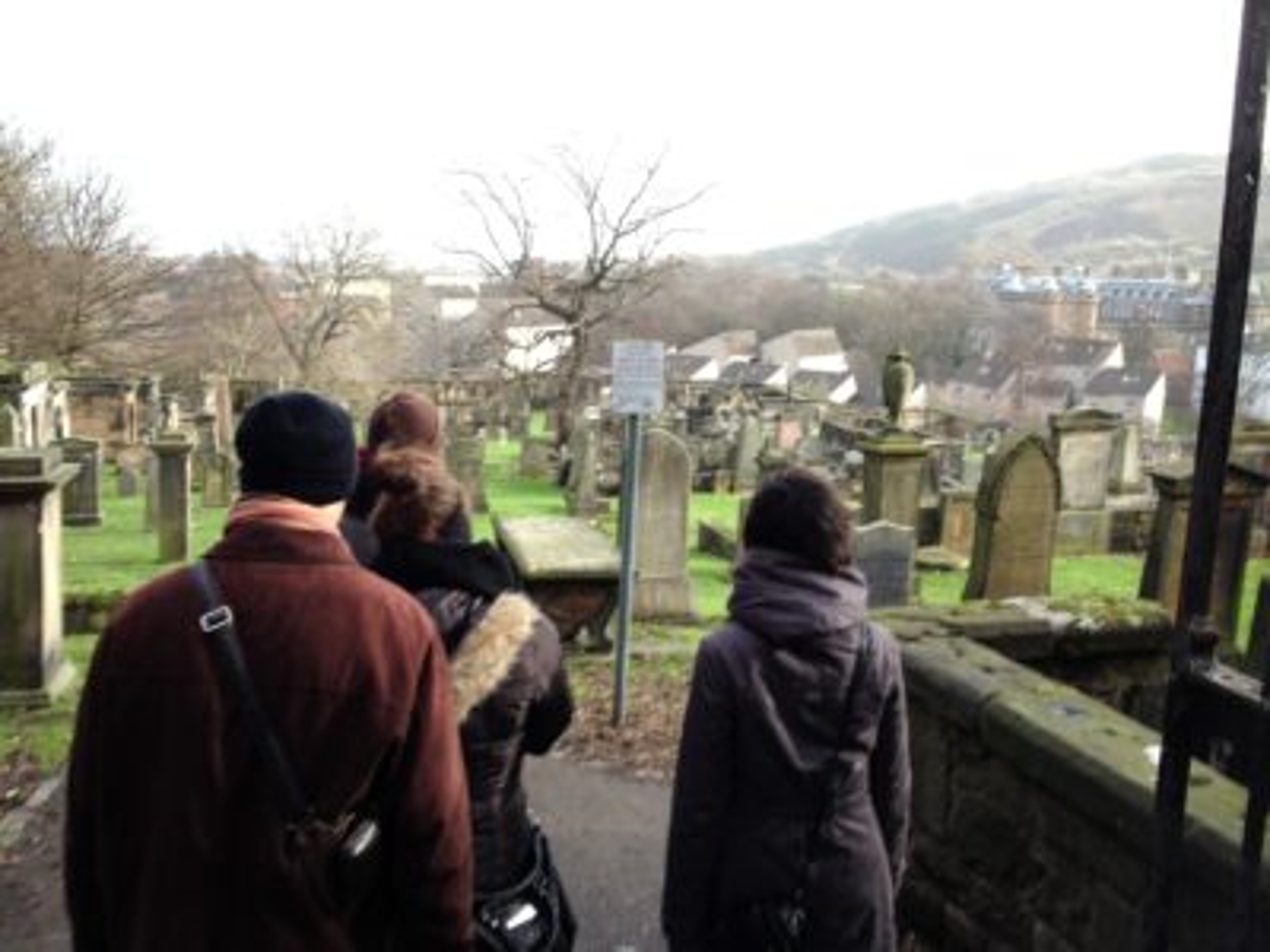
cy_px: 476
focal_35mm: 35
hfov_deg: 52.6
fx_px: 1284
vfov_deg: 40.7
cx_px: 635
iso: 50
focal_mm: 4.28
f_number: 2.4
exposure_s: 1/204
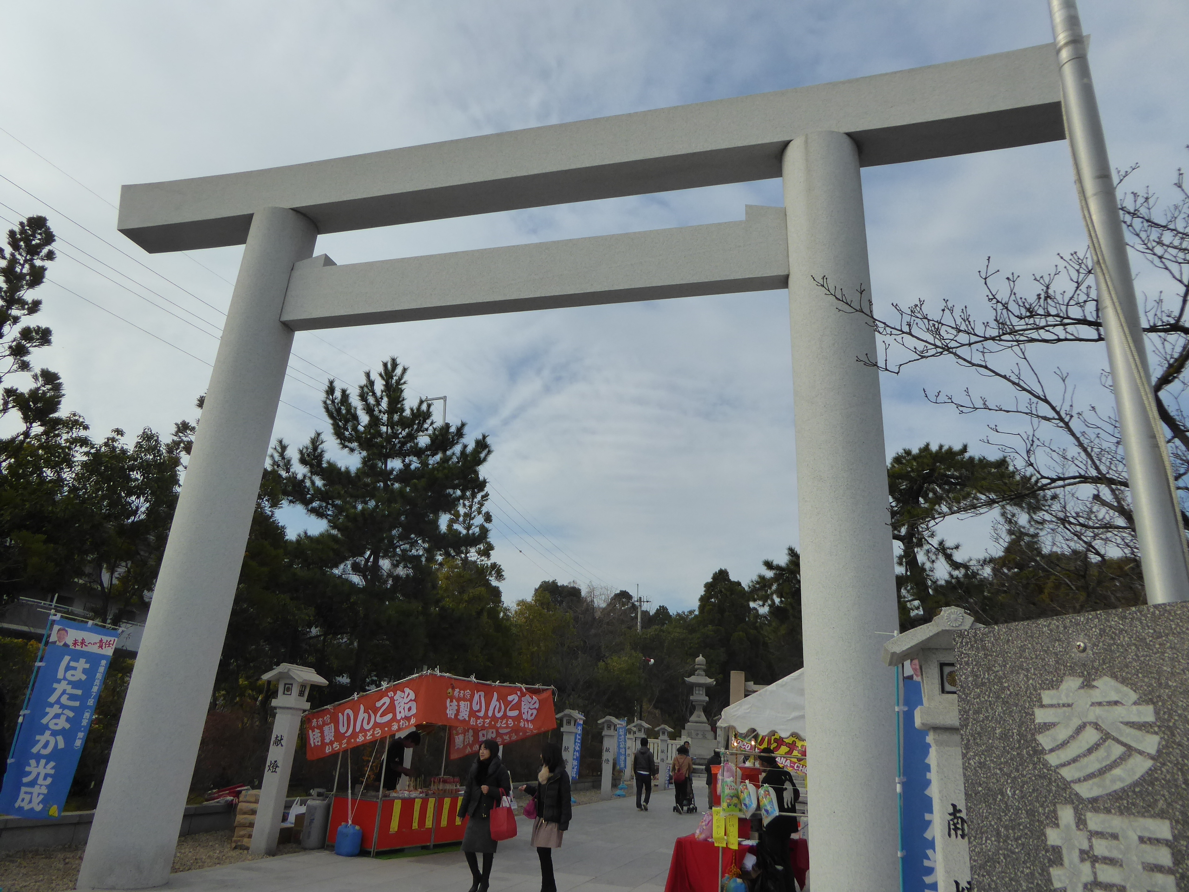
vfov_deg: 54.9
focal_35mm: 25
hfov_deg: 69.4
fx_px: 859
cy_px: 446
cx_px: 594
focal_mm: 4.3
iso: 160
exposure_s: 1/1600
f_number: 3.3
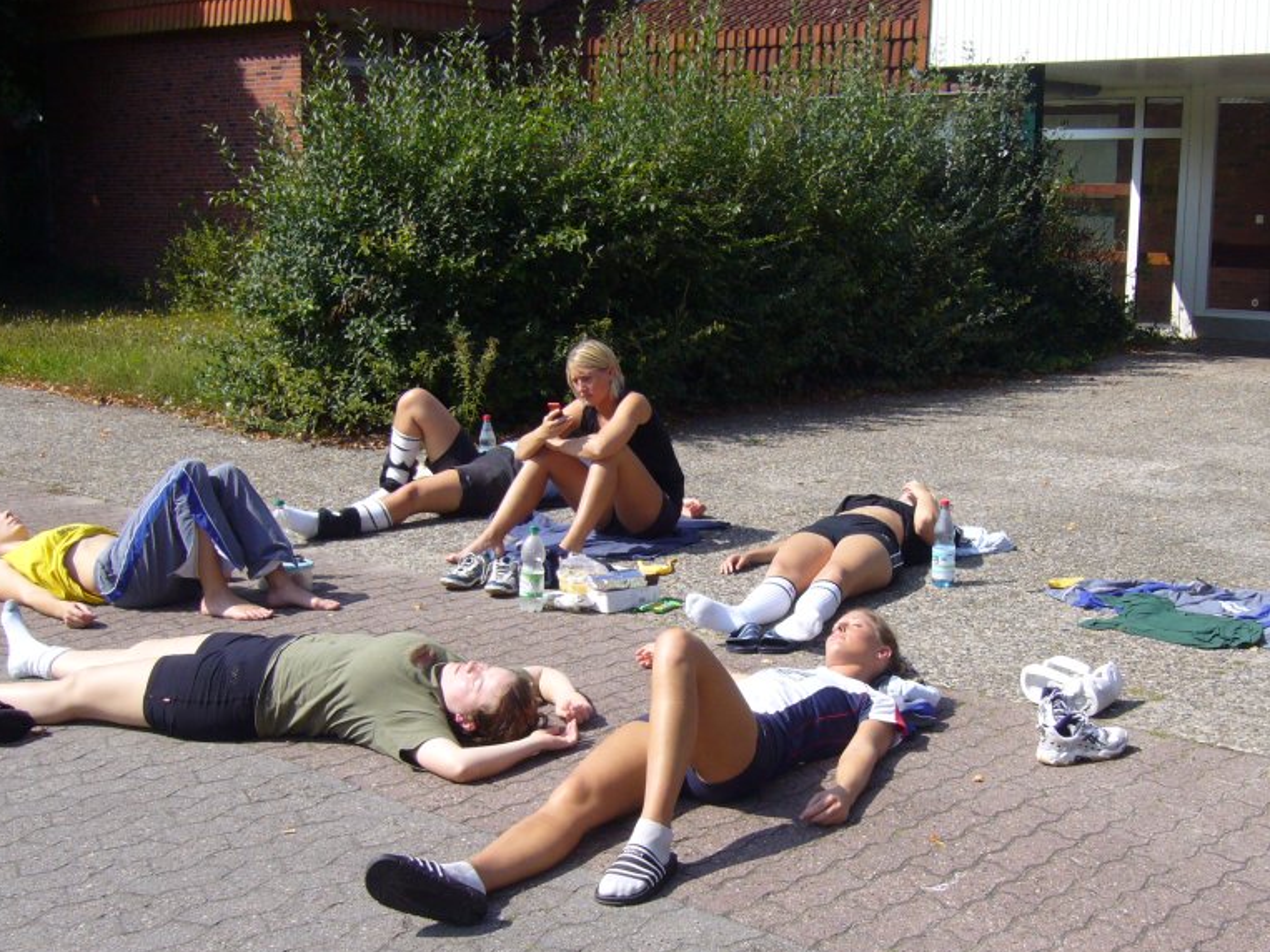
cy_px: 523
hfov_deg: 40.2
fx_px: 1724
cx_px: 792
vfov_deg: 30.9
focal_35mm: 47
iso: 80
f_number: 5.6
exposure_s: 1/320
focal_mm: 5.8
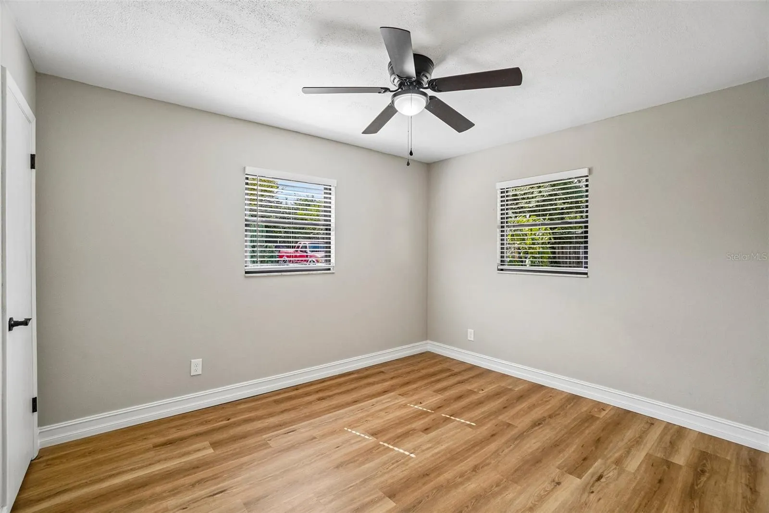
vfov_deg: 77.3
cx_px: 384
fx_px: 320
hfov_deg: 100.4
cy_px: 256
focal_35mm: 15
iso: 250
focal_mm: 10
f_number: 8
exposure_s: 1/30
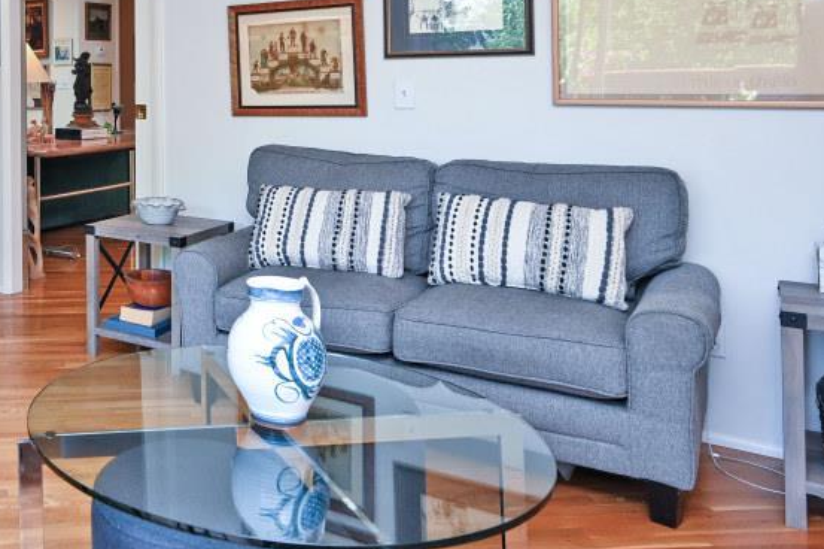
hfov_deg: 43.3
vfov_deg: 33.6
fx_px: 869
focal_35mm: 38
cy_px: 81
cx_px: -4
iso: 280
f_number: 4
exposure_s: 1/60
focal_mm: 14
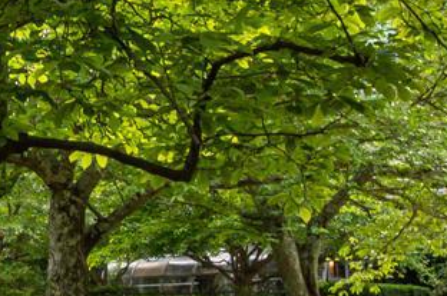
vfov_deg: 6.9
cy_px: 137
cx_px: -1000
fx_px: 2442
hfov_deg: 8.4
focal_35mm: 197
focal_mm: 30
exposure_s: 1/100
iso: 800
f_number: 13
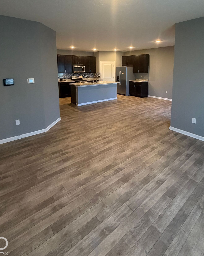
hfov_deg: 70.8
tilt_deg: -6.5
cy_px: 87
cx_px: 109
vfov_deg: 80.7
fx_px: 143
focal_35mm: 19
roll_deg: +0.2
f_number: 2.2
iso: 400
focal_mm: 2.22
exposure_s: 1/60
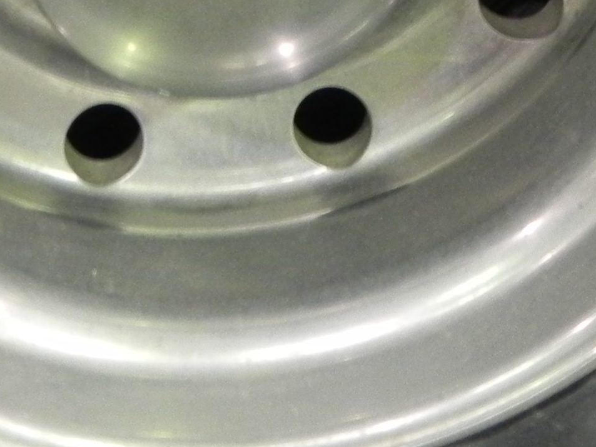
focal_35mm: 111
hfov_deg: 17.7
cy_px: -126
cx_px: 228
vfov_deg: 12.9
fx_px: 1911
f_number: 2.8
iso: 400
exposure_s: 1/14
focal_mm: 5.2
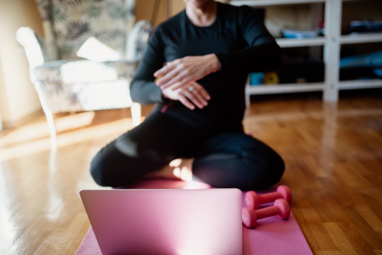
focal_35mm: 36
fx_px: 382
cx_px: 187
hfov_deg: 53.1
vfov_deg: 36.9
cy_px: 130
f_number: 1.4
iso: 200
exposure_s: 1/500
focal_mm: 35
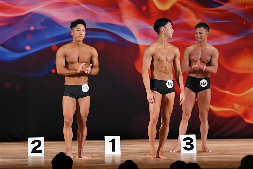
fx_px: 1524
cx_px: 126
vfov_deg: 6.3
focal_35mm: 217
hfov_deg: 9.5
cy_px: 84
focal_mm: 145
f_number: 5.6
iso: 3200
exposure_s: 1/400
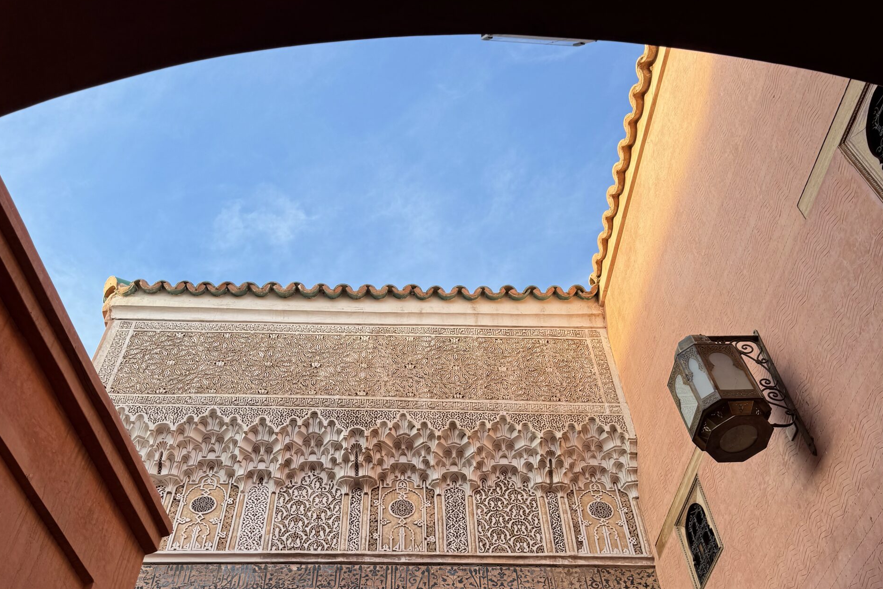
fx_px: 834
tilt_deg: +46.6
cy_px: 468
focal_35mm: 34
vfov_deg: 37.6
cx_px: 438
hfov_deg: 55.8
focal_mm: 6.76
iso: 80
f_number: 1.78
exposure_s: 1/477
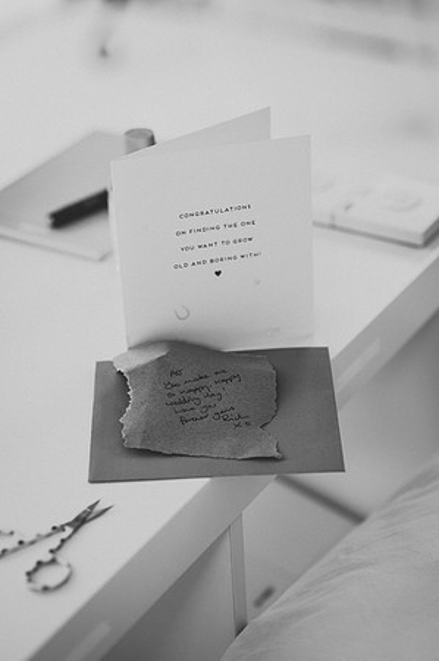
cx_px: 220
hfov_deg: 16.0
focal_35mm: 85
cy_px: 330
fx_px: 1558
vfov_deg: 23.9
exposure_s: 1/400
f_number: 2.8
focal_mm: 85
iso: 100
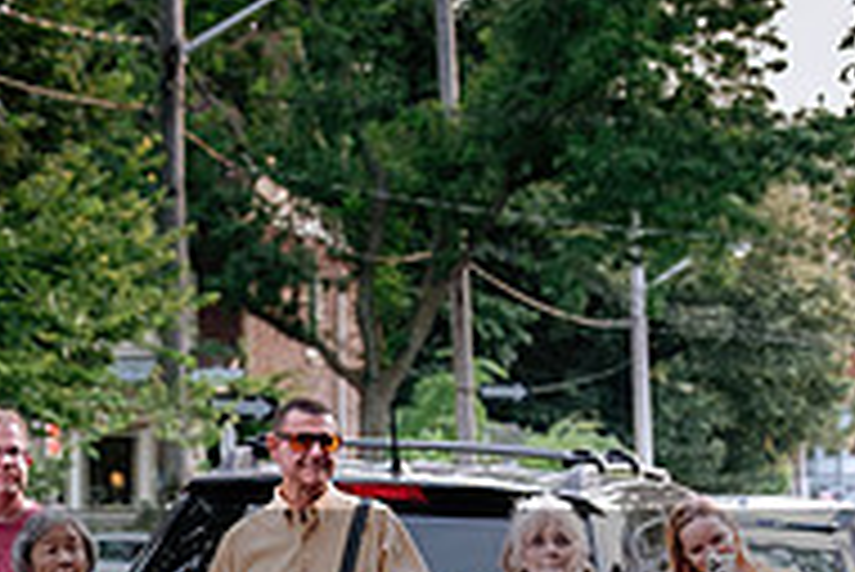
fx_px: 4064
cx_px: 441
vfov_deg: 8.0
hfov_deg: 12.0
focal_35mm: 171
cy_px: 682
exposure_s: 1/160
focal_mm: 37.6
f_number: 2.8
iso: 800
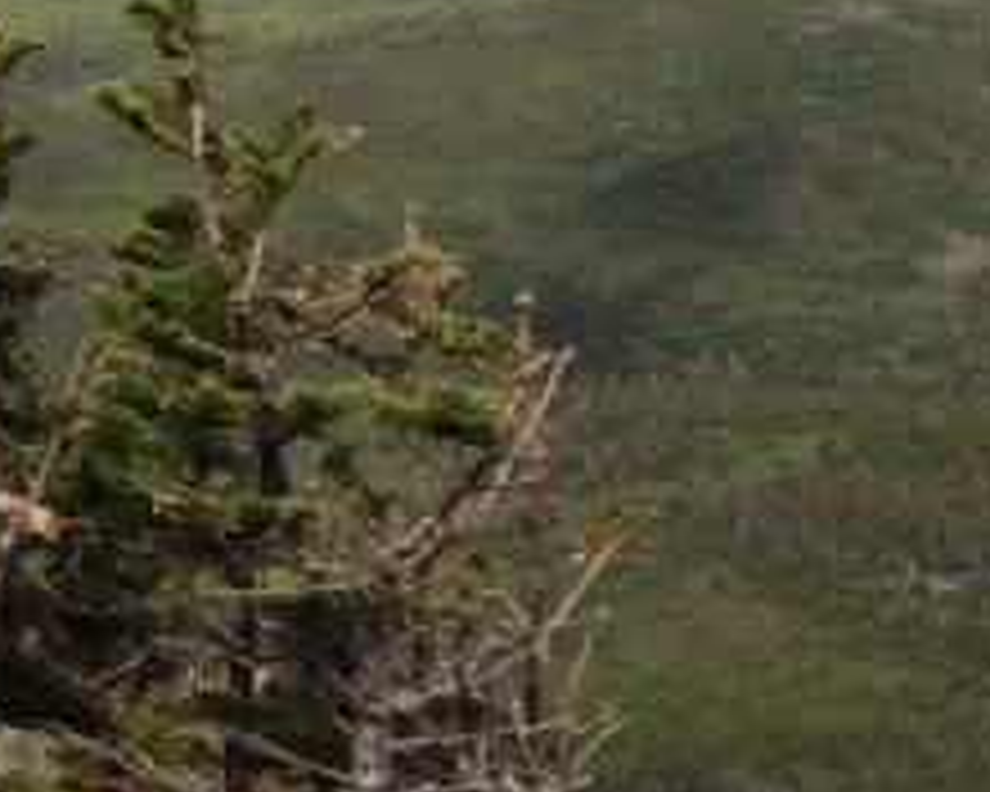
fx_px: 3868
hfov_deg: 12.7
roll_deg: -0.5
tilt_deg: -9.7
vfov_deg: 11.0
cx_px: -999
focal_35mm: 132
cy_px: -562
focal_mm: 4.15
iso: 32
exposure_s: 1/3425
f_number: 2.2
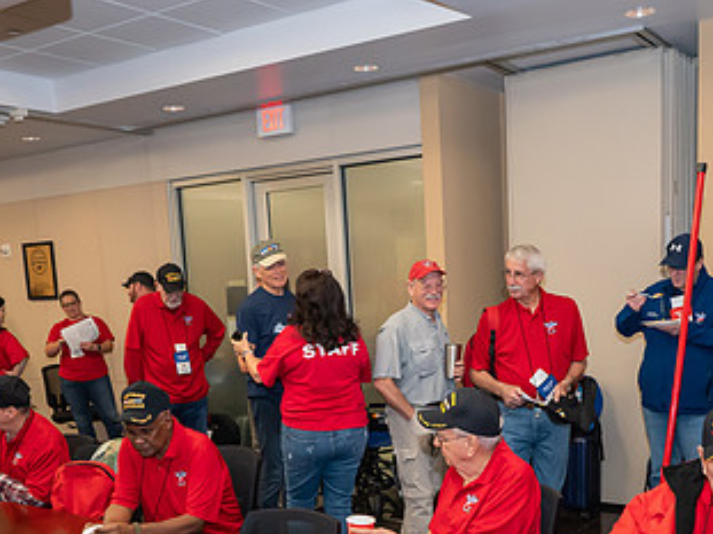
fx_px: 885
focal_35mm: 43
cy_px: 422
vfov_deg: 32.7
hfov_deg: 43.8
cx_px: 399
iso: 6400
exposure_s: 1/160
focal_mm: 24
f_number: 5
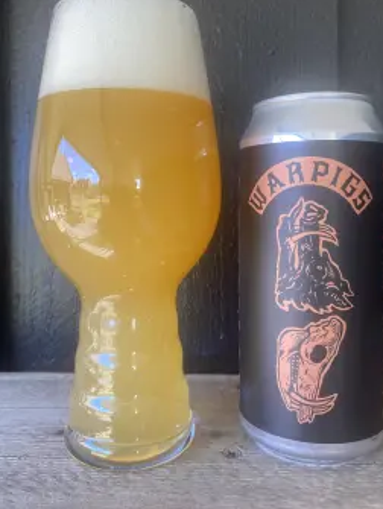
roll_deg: -0.1
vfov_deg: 58.2
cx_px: 204
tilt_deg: -1.2
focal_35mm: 31
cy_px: 229
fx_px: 456
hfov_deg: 45.5
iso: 100
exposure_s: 1/121
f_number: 1.8
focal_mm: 4.25
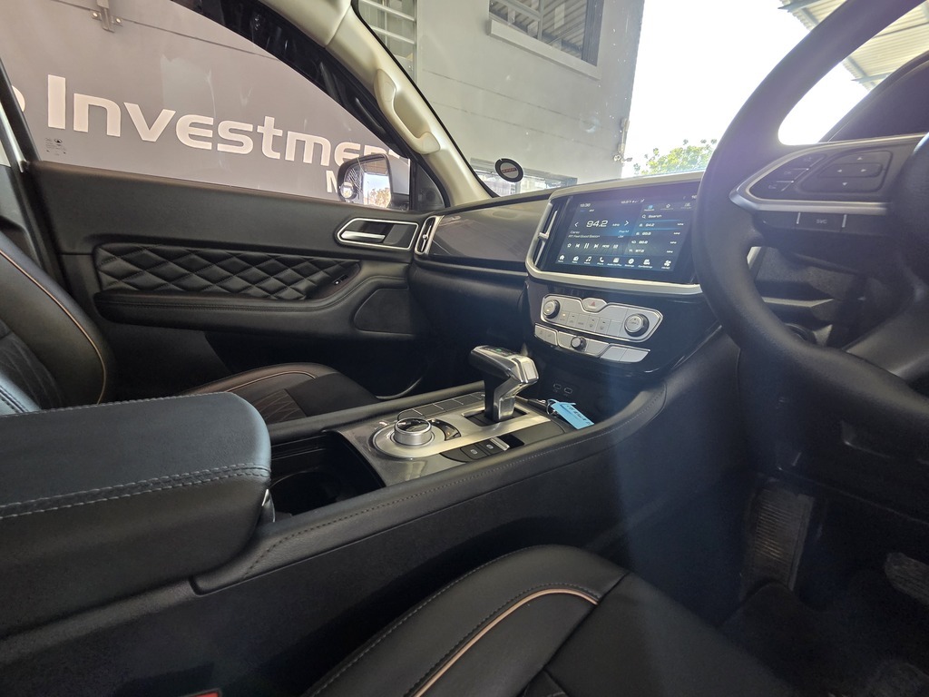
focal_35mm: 13
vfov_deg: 89.9
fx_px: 349
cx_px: 464
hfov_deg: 106.2
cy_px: 348
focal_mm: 2.2
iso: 320
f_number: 2.2
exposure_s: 1/50
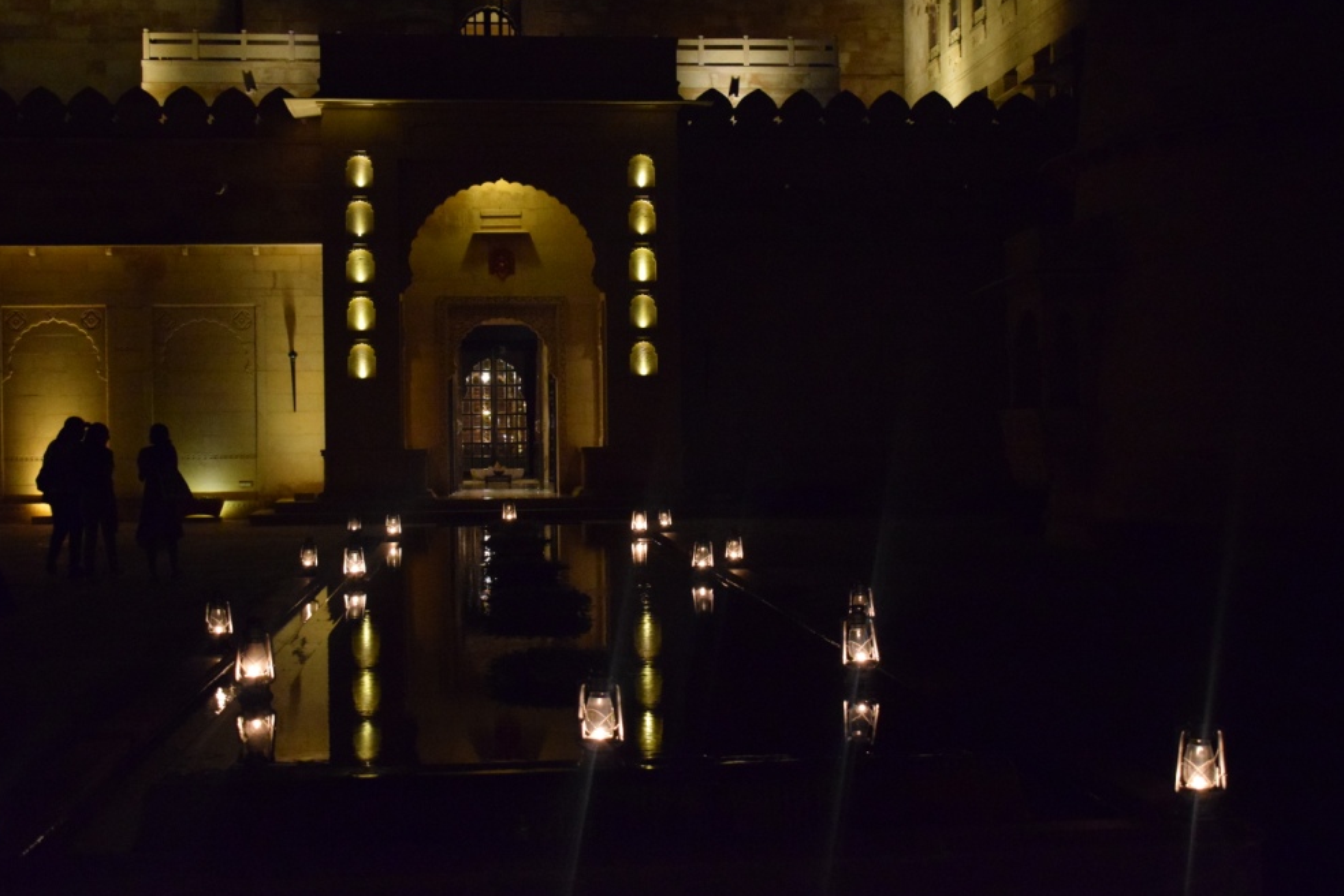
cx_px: 688
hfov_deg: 39.6
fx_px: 1867
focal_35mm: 50
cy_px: 438
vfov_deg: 27.0
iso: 6400
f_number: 4.5
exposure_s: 1/30
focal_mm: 32
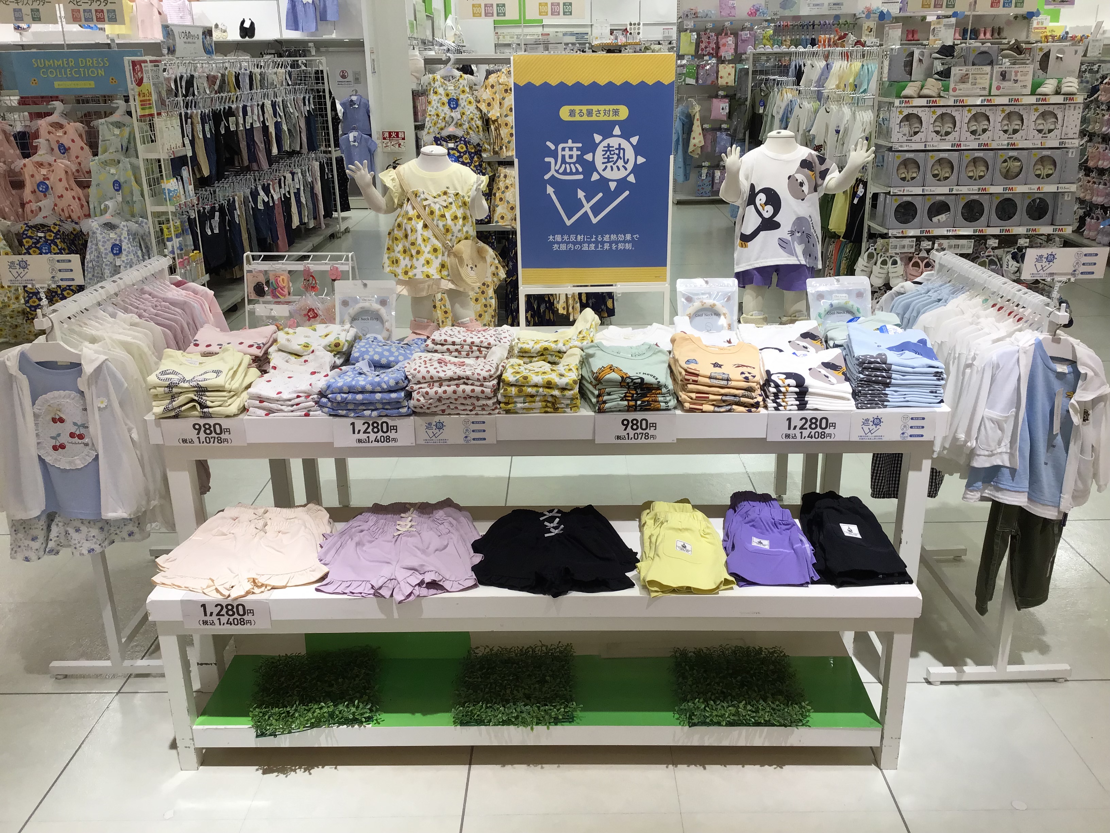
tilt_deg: -20.7
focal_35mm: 31
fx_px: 994
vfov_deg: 45.4
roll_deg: +0.1
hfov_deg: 58.4
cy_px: 416
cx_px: 555
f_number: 2.4
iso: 32
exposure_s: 1/100
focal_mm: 3.3
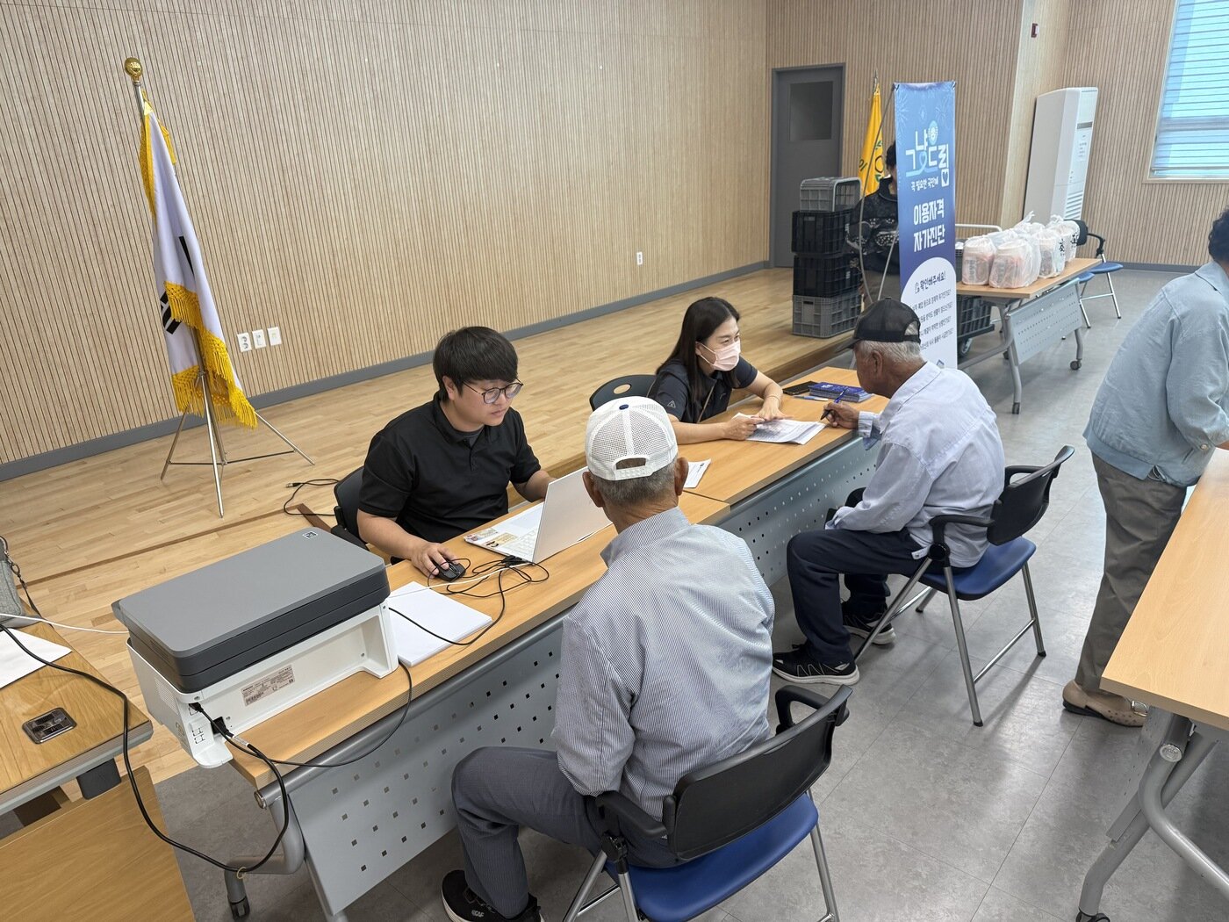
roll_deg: +2.5
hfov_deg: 71.6
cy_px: 461
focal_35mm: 24
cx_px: 614
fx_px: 852
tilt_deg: -22.2
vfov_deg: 56.8
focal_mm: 6.76
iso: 160
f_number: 1.78
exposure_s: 1/120
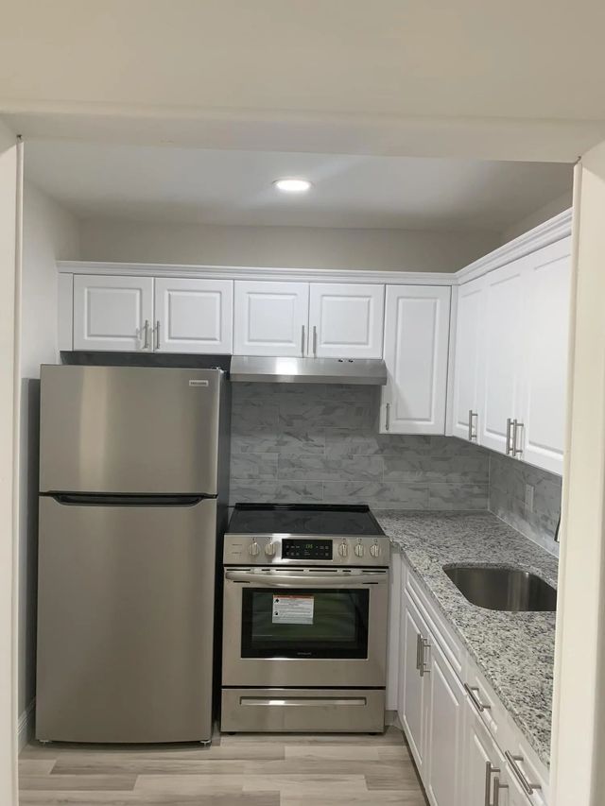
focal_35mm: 26
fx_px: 606
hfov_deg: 53.1
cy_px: 403
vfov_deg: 67.3
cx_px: 302
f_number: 1.8
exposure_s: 1/60
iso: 64
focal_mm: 4.25
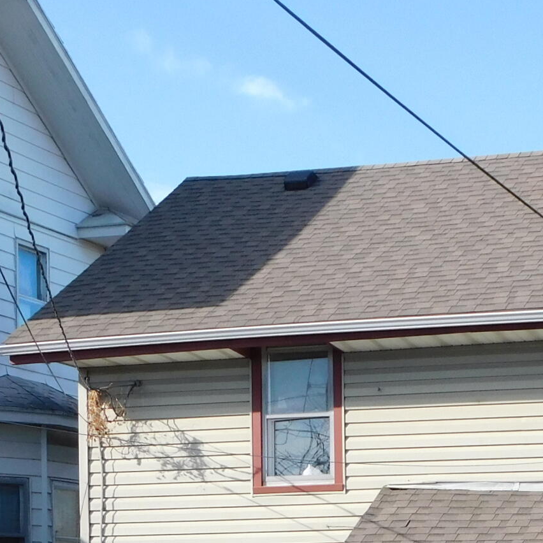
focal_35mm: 112
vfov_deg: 14.9
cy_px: 710
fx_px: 1988
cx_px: 452
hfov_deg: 15.4
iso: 125
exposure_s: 1/640
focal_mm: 6.3
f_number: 3.5
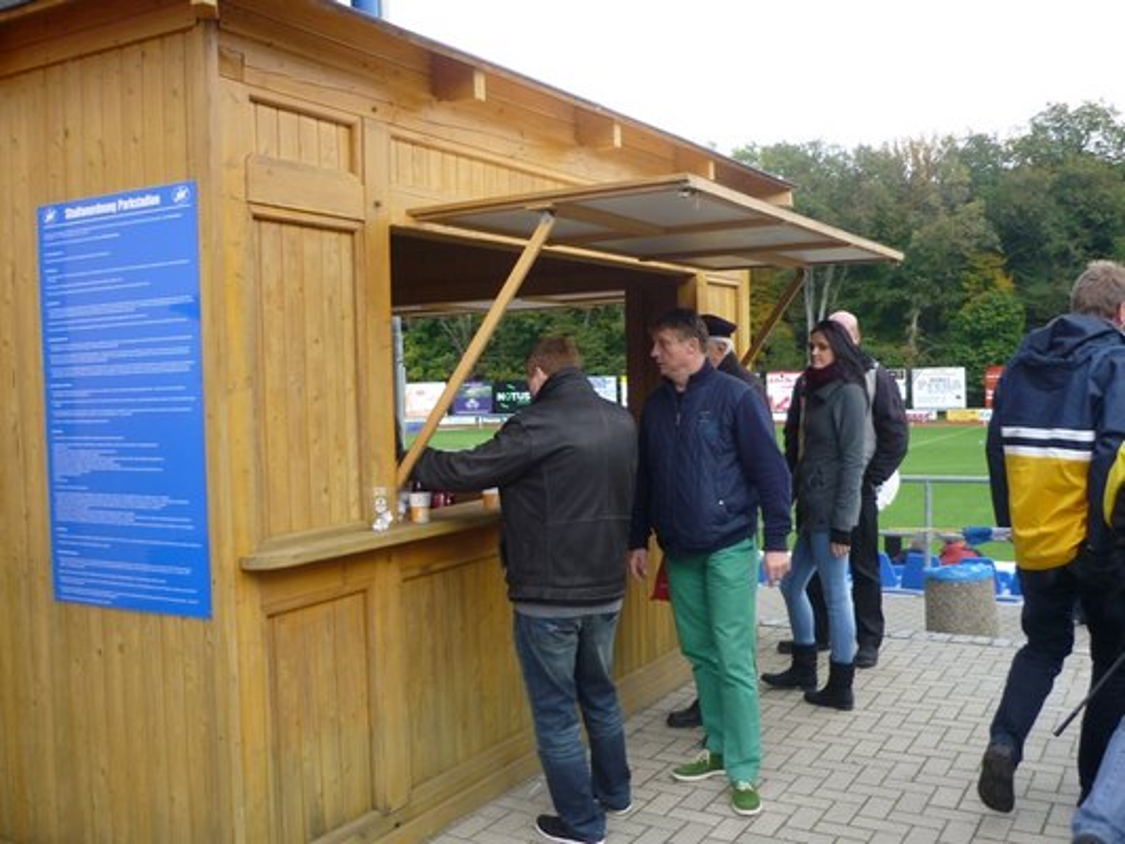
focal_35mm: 33
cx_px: 562
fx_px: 1073
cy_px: 422
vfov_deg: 43.0
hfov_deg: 55.3
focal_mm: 5.5
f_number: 2.8
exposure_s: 1/160
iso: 80
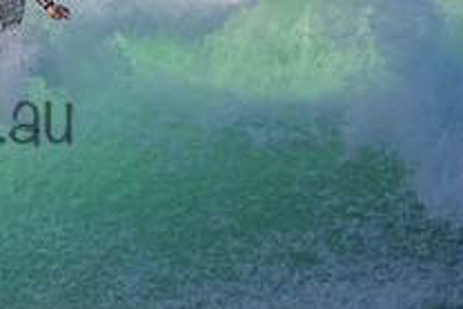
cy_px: 92
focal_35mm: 2230
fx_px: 28699
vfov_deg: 0.6
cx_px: -162
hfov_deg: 0.9
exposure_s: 1/1600
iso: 1250
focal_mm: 800
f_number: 11
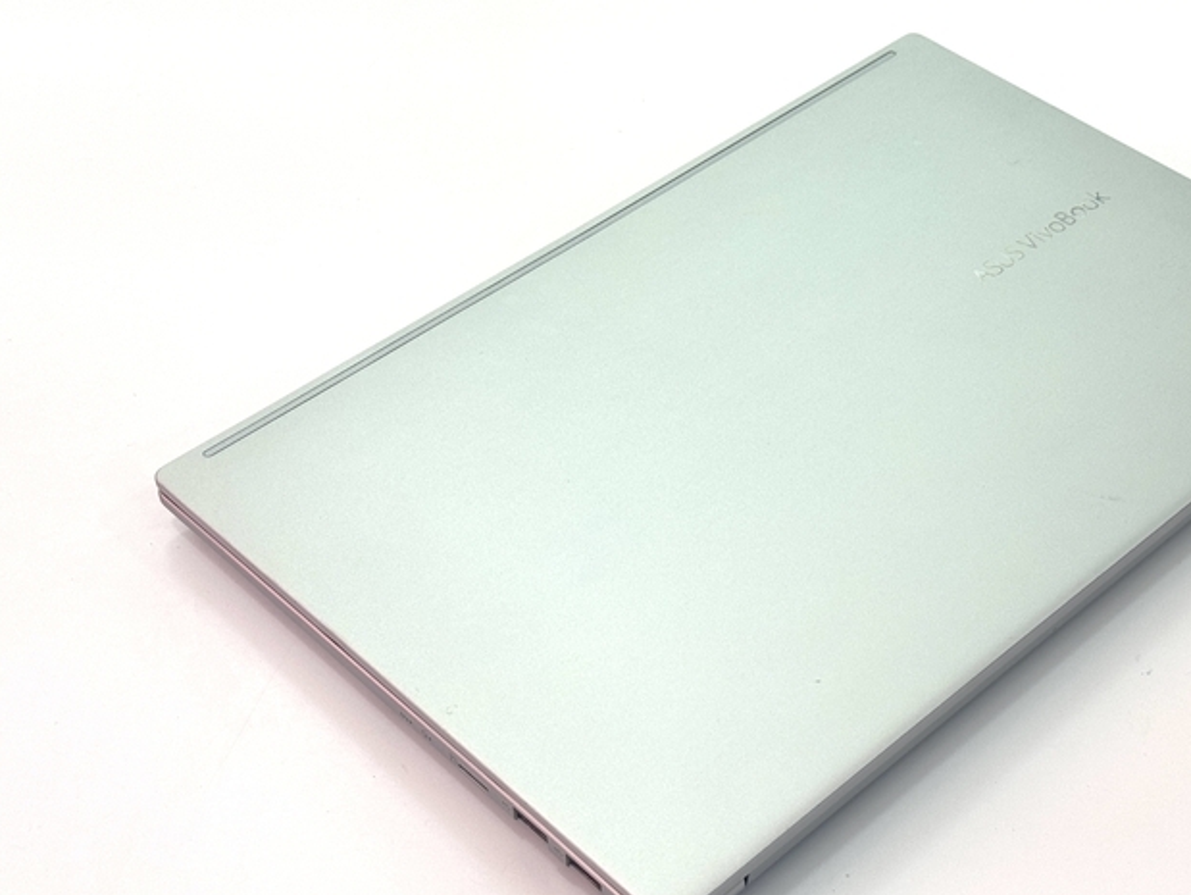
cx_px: 737
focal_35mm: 62
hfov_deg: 31.1
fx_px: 2134
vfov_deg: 23.7
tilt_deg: -45.4
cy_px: 466
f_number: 1.78
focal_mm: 6.76
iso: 50
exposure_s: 1/159
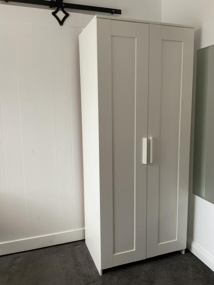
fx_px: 239
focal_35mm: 29
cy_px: 142
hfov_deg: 48.3
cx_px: 107
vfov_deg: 61.6
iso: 50
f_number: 1.8
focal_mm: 3
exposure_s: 1/120
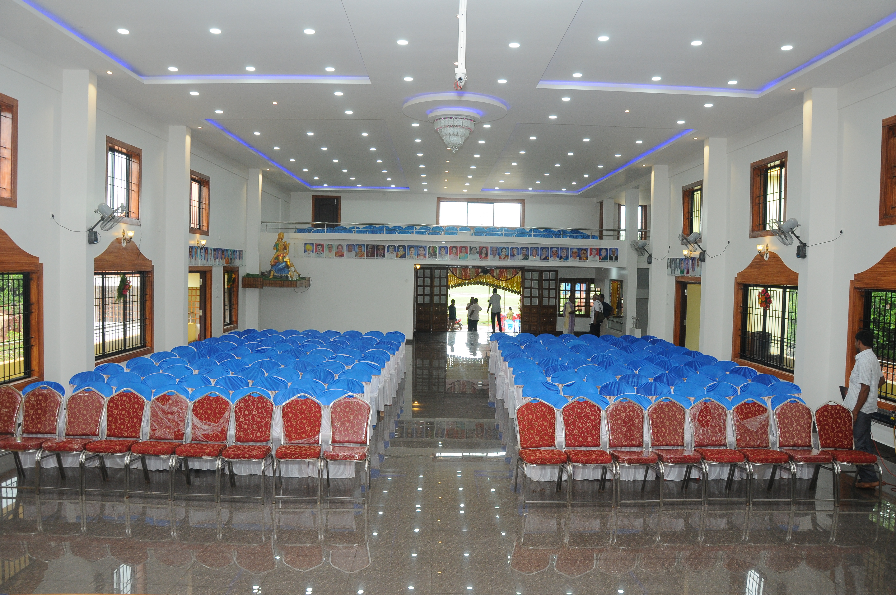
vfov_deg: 47.8
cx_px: 448
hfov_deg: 67.4
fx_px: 671
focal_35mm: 27
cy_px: 298
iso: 640
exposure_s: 1/100
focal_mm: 18
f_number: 5.6
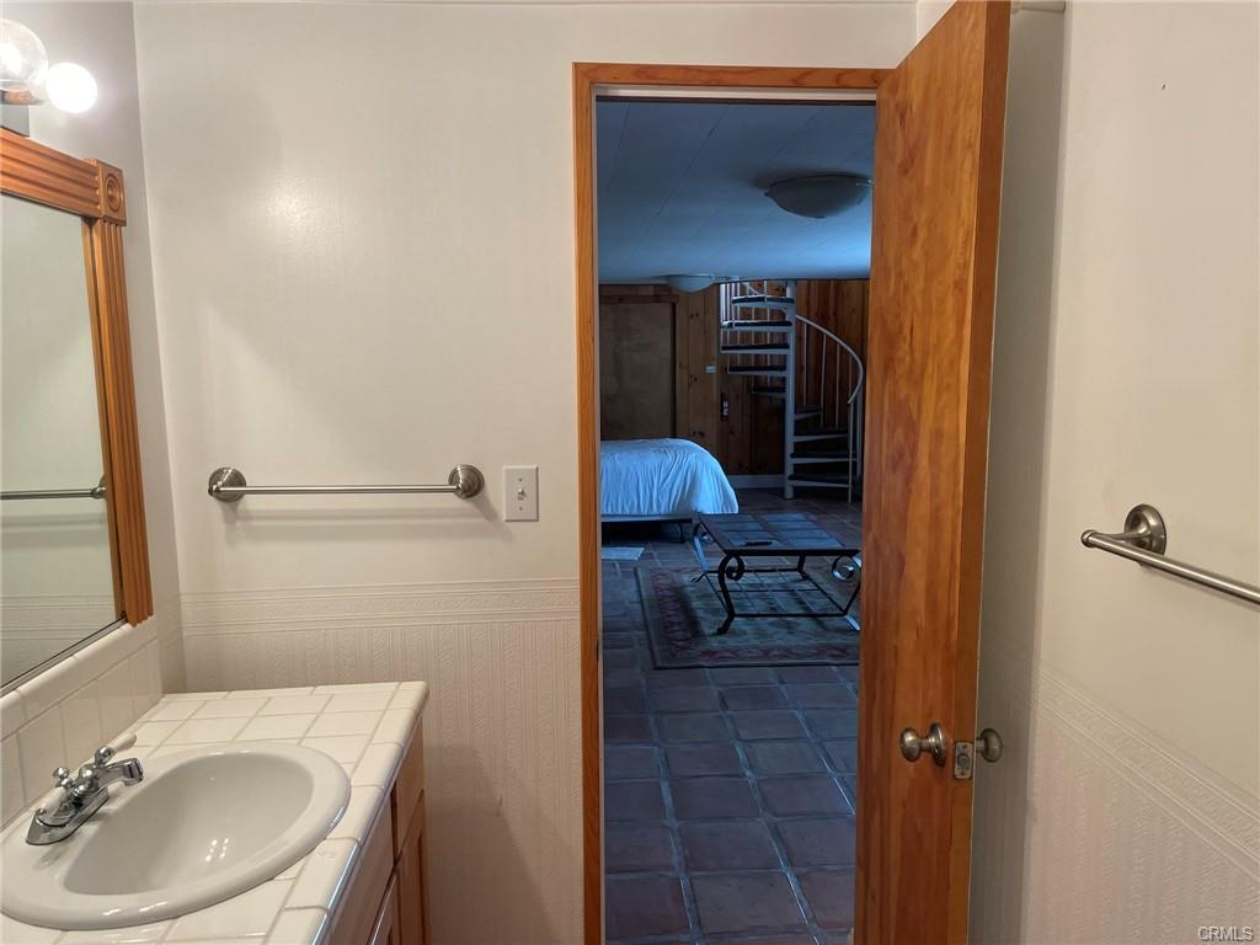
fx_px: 946
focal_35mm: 26
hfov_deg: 67.3
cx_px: 630
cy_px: 472
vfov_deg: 53.1
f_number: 1.6
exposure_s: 1/120
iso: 125
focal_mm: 4.2
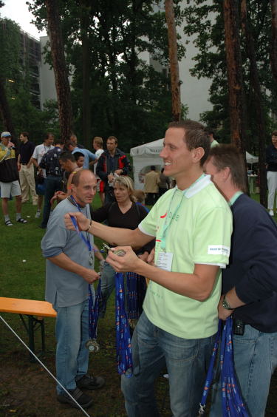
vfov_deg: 57.3
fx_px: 382
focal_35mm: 33
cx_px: 138
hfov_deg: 39.9
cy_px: 208
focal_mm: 22
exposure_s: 1/60
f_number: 4
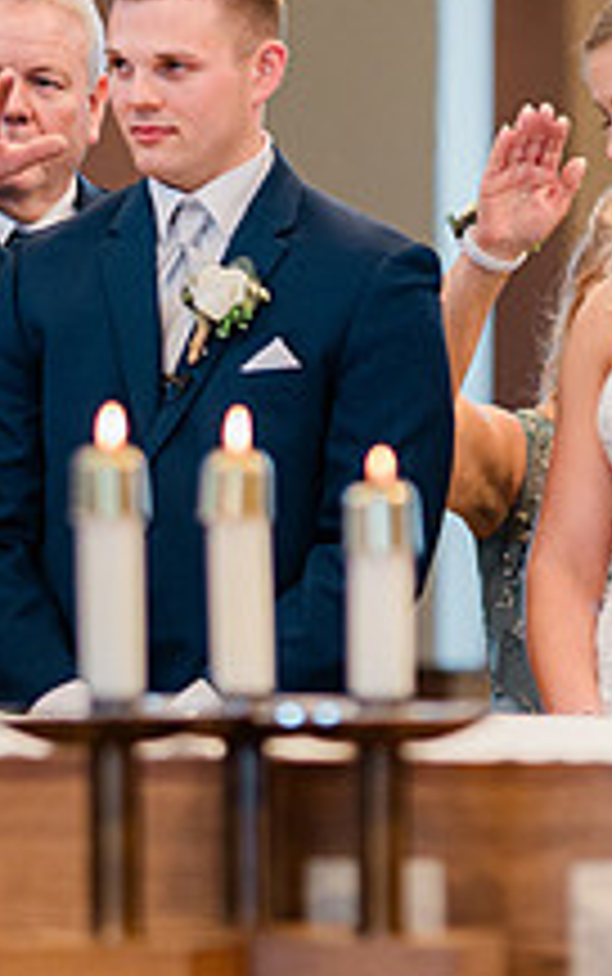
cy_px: 333
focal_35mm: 378
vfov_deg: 5.6
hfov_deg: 3.5
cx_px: 320
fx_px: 10067
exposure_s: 1/250
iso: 1000
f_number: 2.8
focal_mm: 135
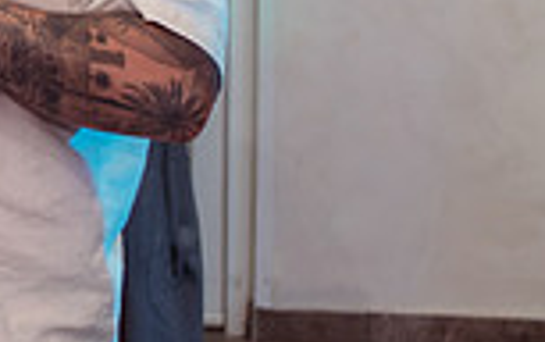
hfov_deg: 11.7
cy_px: -122
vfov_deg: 7.5
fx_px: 2587
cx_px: -184
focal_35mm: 174
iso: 1000
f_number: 2.8
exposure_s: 1/200
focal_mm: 35
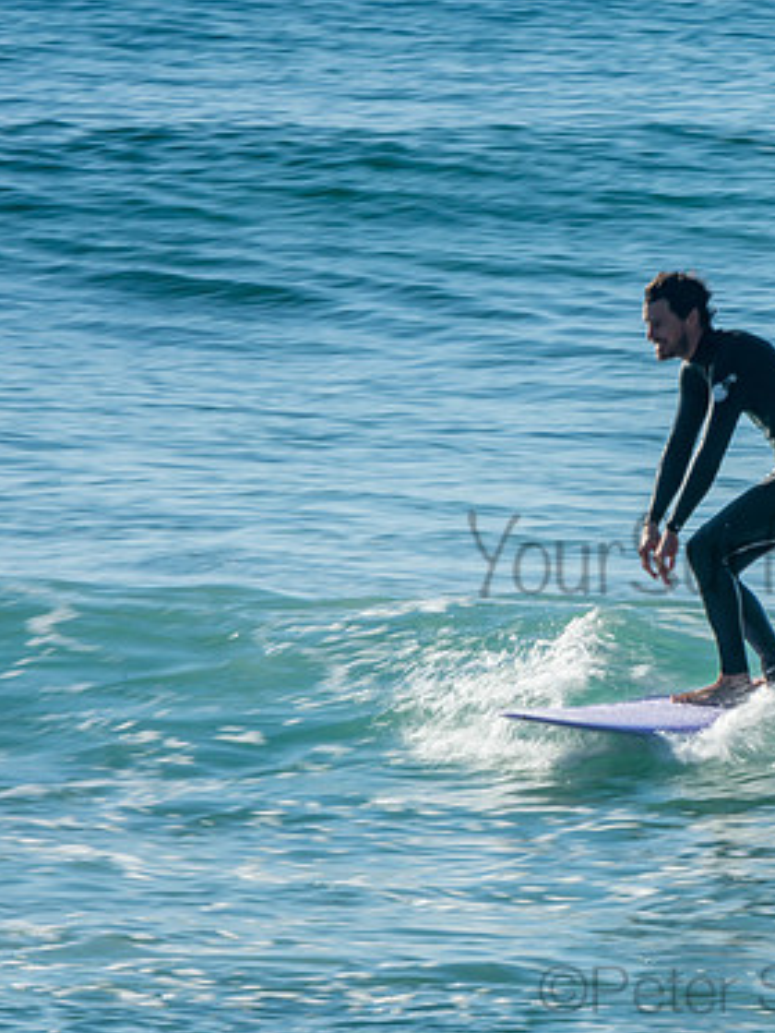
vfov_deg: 2.8
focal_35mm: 718
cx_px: 753
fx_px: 21421
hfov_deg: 2.1
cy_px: 530
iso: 100
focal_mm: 320
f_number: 25
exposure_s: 1/30
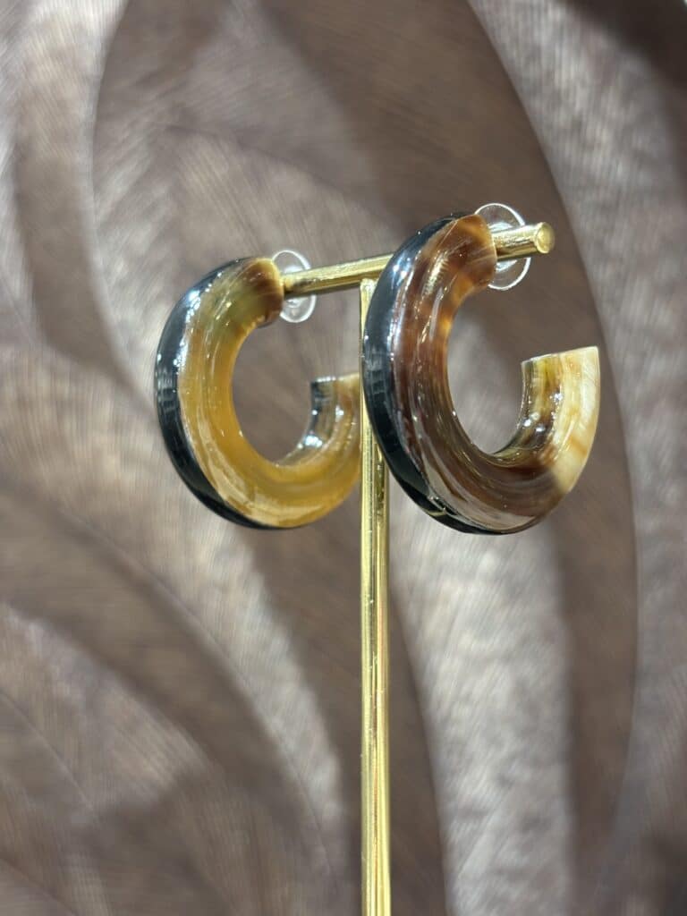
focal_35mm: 52
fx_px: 1376
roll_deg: -0.7
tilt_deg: +0.8
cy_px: 458
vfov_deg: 36.8
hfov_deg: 28.0
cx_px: 344
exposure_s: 1/50
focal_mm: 5.96
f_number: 1.6
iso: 100
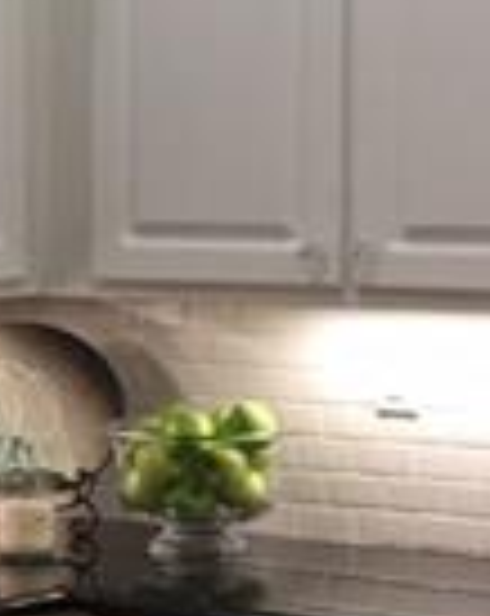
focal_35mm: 159
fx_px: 2892
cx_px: -360
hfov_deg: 9.3
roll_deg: -0.3
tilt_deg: -2.4
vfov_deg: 12.2
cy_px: 324
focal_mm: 4.15
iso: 100
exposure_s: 1/30
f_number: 2.2
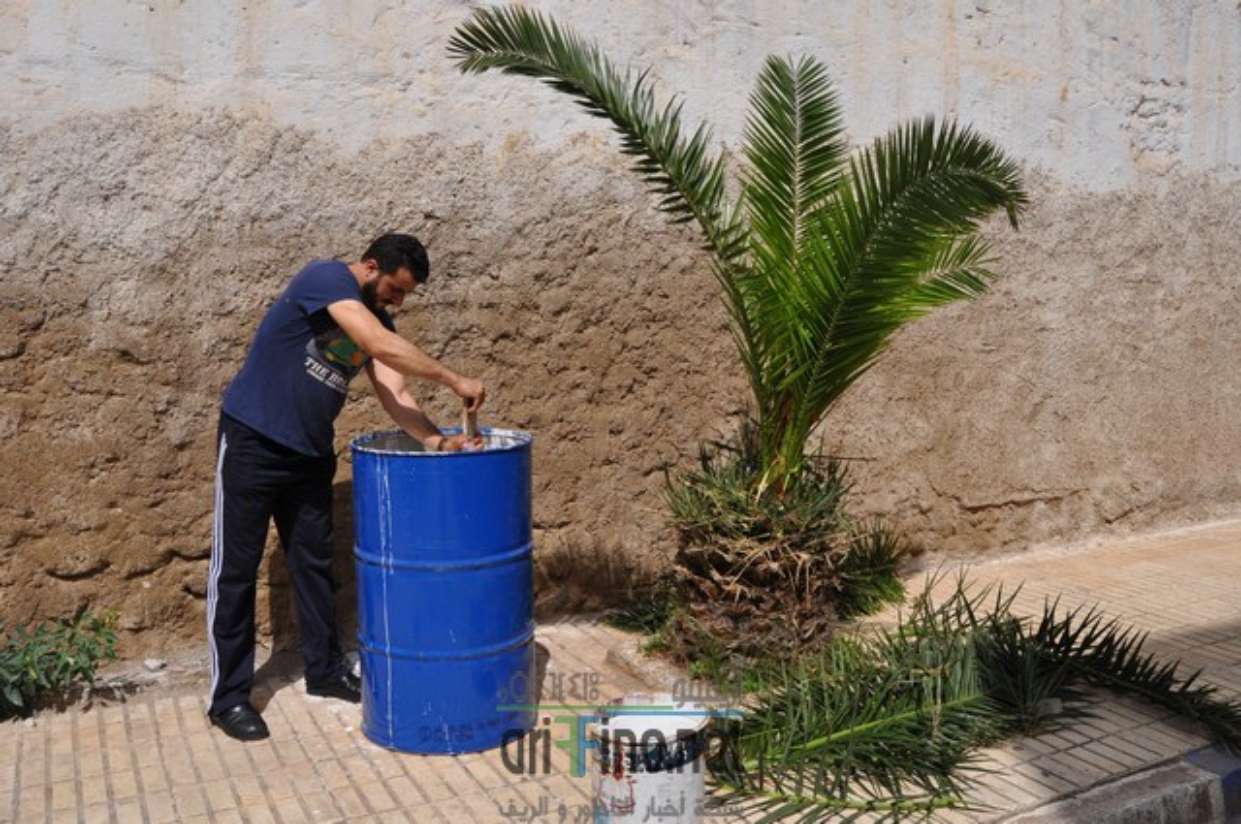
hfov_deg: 62.0
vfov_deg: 43.5
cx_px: 620
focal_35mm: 30
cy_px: 412
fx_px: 1033
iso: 200
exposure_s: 1/500
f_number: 11
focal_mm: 20
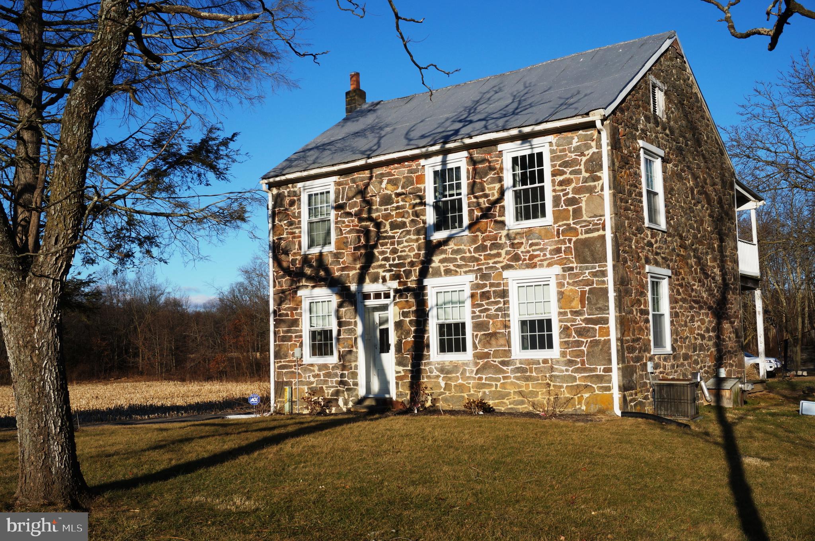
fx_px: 882
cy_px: 270
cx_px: 408
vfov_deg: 34.1
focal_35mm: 39
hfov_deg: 49.6
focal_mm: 26
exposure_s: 1/400
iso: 200
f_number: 11
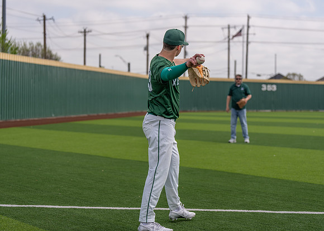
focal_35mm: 73
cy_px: 116
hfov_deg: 27.0
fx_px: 675
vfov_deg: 19.4
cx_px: 162
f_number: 2.8
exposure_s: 1/2000
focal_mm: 70
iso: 125
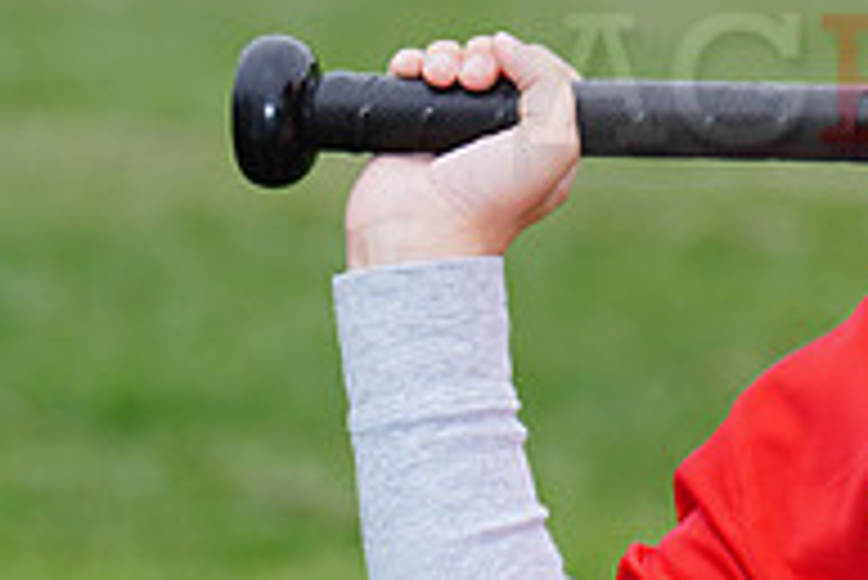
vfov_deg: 2.3
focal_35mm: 602
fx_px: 14525
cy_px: 56
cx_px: 1268
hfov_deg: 3.4
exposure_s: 1/250
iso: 200
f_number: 9
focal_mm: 200
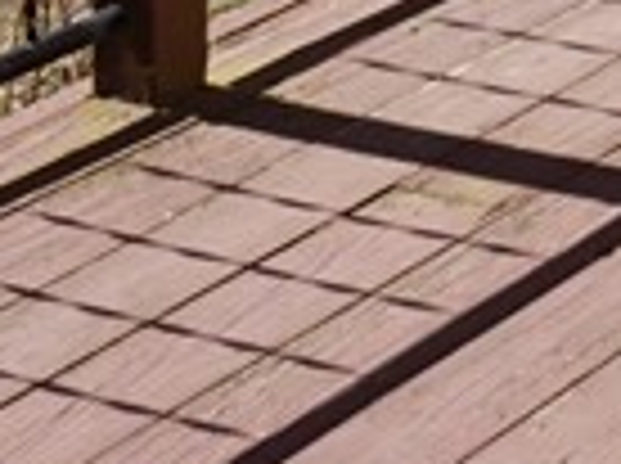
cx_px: 1210
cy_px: -996
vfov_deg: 6.0
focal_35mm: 227
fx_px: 4065
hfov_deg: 8.3
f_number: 11
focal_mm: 20
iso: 100
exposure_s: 1/80
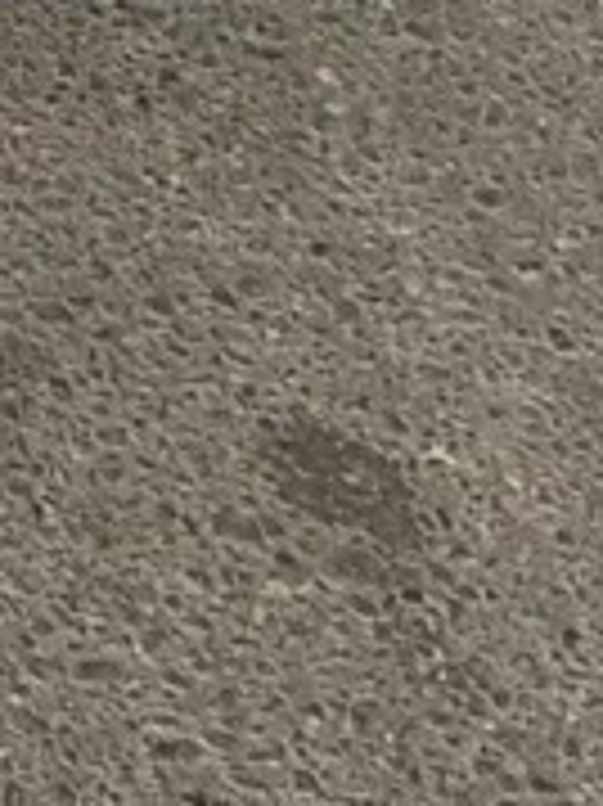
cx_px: -742
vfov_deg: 8.4
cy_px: -1628
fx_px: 4604
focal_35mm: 198
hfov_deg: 7.1
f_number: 1.8
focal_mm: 4.25
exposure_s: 1/5747
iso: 32
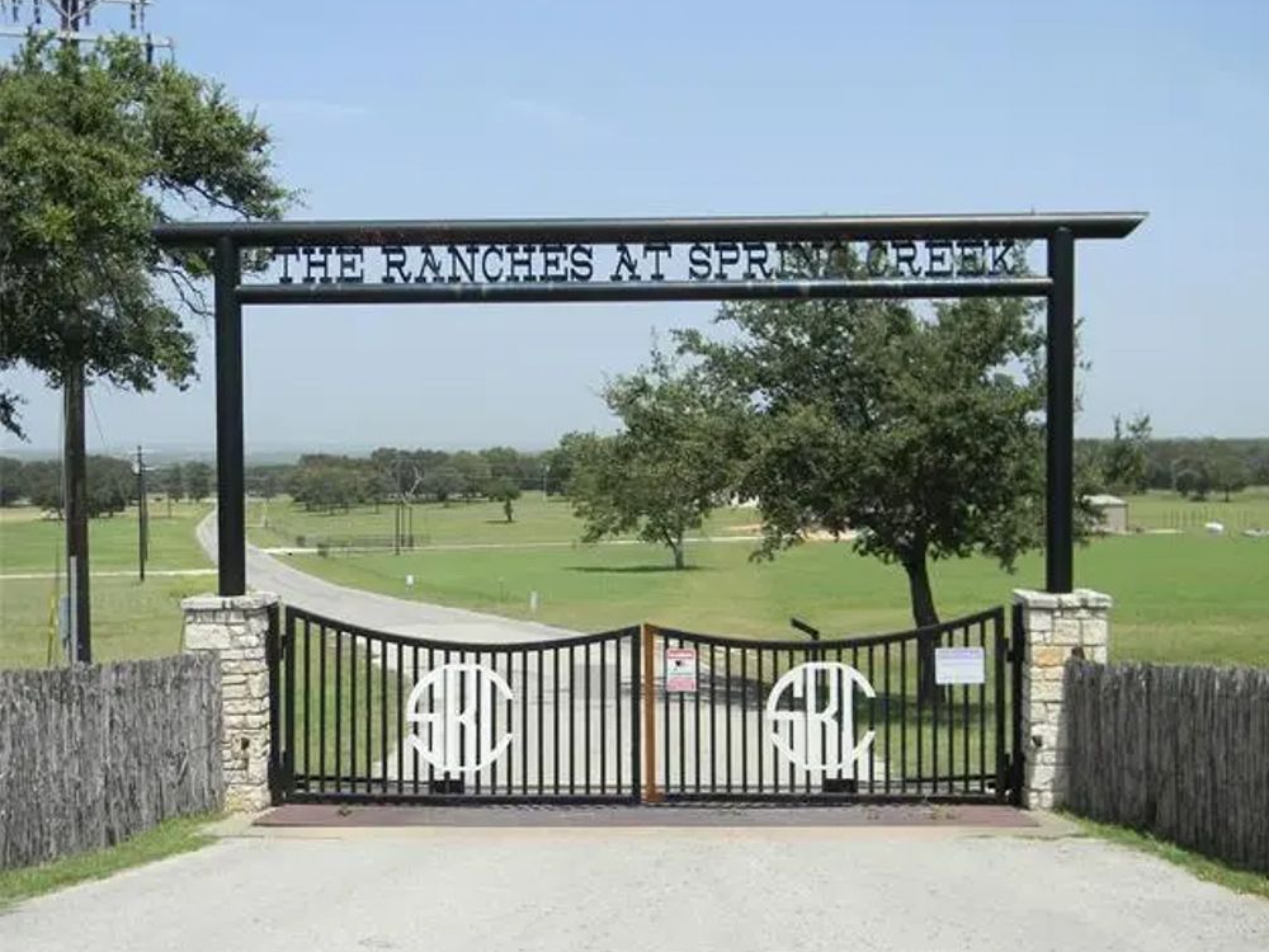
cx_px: 648
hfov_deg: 44.8
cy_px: 477
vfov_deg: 34.3
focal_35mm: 42
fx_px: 1540
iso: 80
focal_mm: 7.3
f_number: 7.6
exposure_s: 1/227
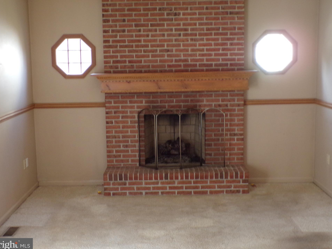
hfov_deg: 42.1
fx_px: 432
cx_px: 167
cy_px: 119
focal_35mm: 45
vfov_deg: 32.2
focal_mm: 7.6
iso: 200
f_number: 3.4
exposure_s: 1/17
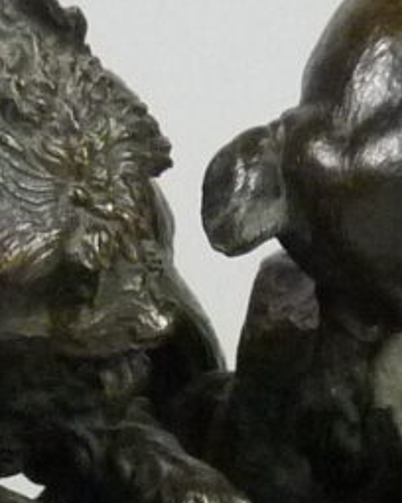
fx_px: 4774
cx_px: 296
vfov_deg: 6.0
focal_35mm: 321
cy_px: 673
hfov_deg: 4.8
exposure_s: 1/40
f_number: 3.2
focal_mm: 7.4
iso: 400
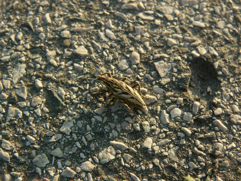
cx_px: 120
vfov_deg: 21.0
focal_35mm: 70
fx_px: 487
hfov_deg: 27.8
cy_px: 90
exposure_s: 1/200
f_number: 4
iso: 80
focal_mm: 11.7
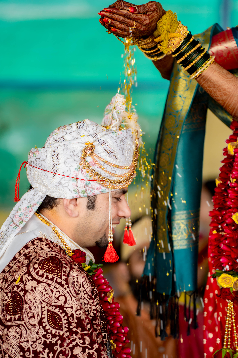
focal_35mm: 152
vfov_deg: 13.5
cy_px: 179
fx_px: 1507
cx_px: 119
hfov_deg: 9.0
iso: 125
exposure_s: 1/160
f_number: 2.8
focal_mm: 152
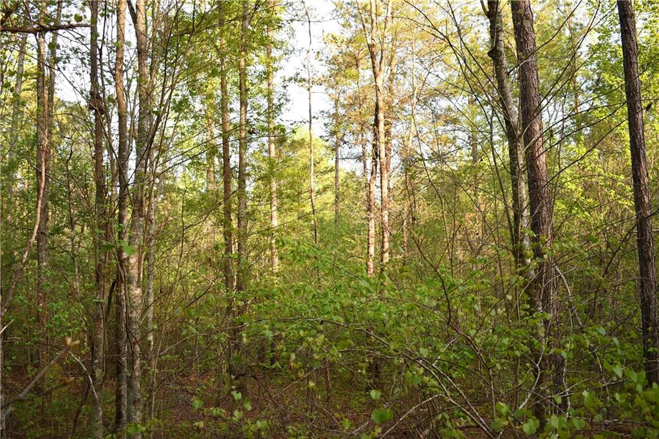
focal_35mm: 36
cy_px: 220
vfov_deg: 36.8
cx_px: 330
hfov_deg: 53.1
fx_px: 659
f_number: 4
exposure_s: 1/250
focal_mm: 18
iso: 400
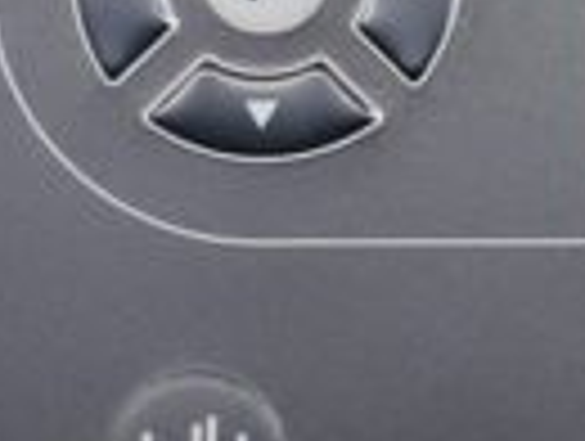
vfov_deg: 12.4
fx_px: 2032
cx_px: 958
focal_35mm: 120
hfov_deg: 14.8
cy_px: 162
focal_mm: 4.3
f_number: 2.4
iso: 320
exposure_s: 1/84
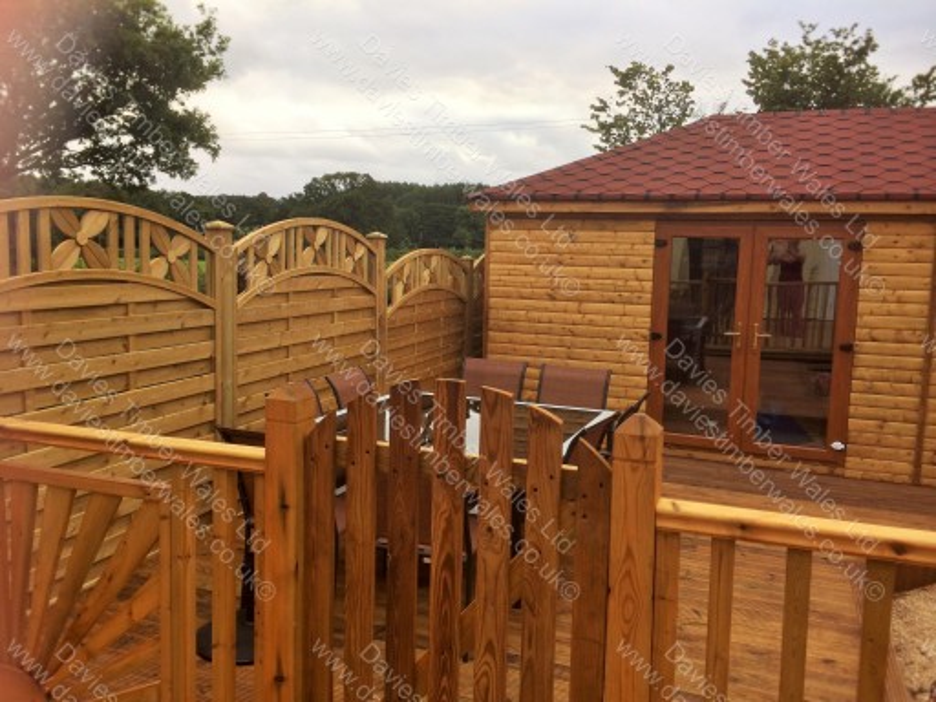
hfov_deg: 60.0
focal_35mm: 30
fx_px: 811
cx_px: 468
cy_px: 351
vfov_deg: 46.8
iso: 32
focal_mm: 4.12
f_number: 2.2
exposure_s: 1/202
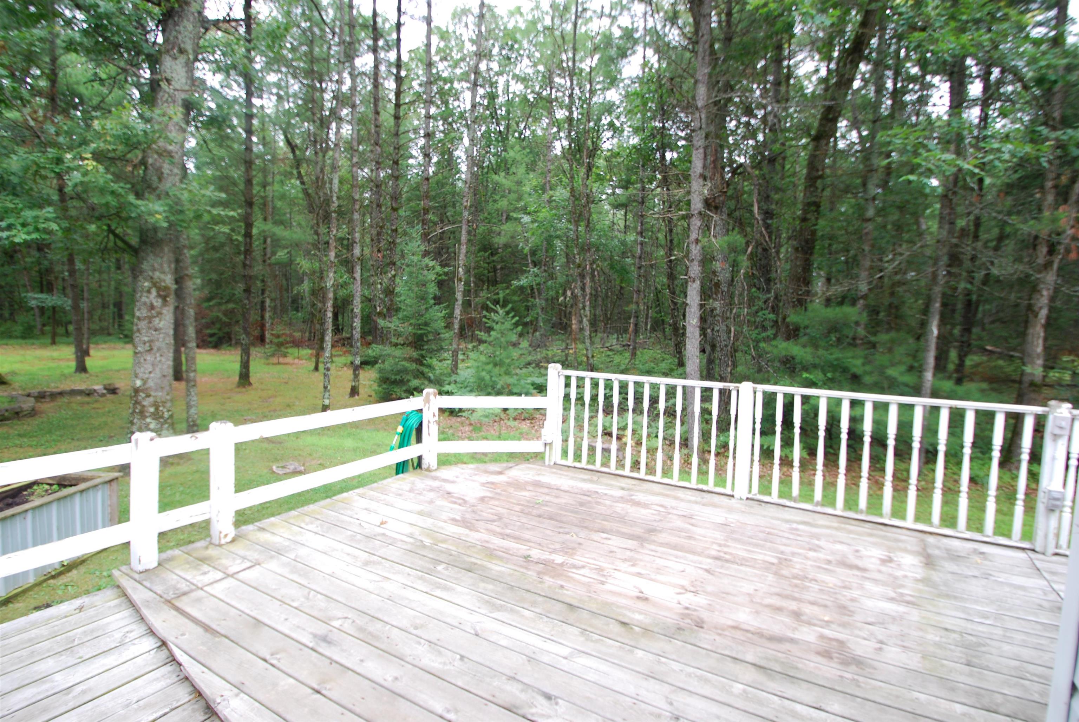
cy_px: 361
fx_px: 518
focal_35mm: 17
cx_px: 540
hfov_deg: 92.4
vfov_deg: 69.8
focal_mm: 11.5
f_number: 4.5
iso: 200
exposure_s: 1/80
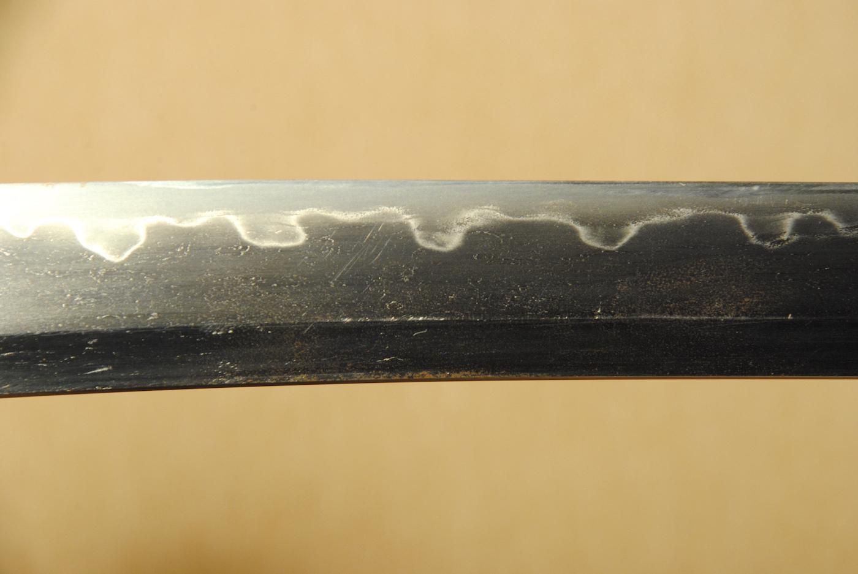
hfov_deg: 10.1
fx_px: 4832
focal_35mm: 202
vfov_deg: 6.8
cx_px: 429
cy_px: 287
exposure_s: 1/2
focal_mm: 135
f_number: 11
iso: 400
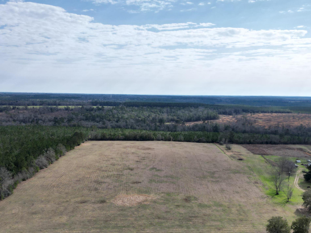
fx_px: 350
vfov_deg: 36.7
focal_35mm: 39
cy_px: 140
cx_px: 154
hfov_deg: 47.9
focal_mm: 6.72
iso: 100
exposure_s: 1/4000
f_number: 1.7
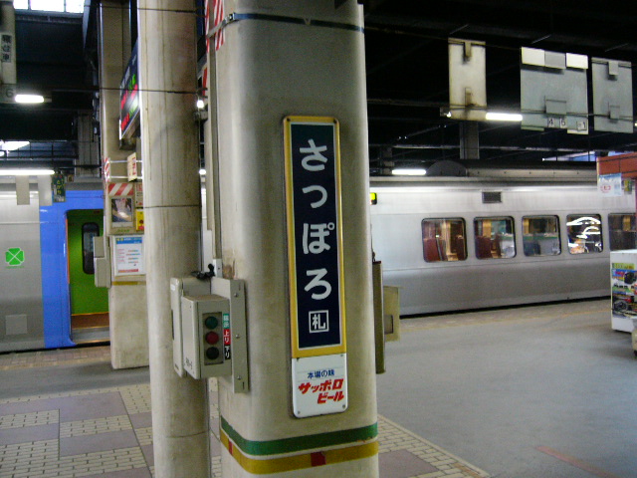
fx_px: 644
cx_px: 318
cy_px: 239
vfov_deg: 40.7
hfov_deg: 52.6
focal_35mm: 35
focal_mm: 5.8
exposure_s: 1/8
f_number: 2.8
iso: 200
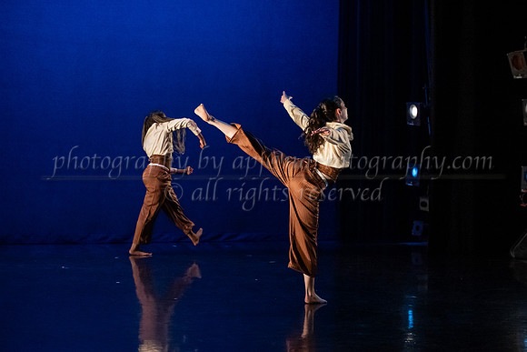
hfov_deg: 21.5
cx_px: 295
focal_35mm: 95
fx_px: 1385
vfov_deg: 14.5
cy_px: 199
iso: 4000
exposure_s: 1/400
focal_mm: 75
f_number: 3.5
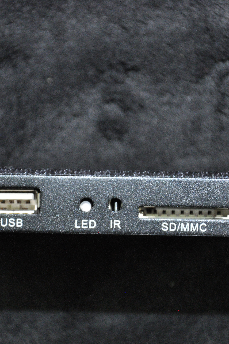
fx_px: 2268
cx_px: 98
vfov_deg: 8.7
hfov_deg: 5.8
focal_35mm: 238
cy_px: 172
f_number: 5.6
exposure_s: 1/125
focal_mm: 105
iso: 1600
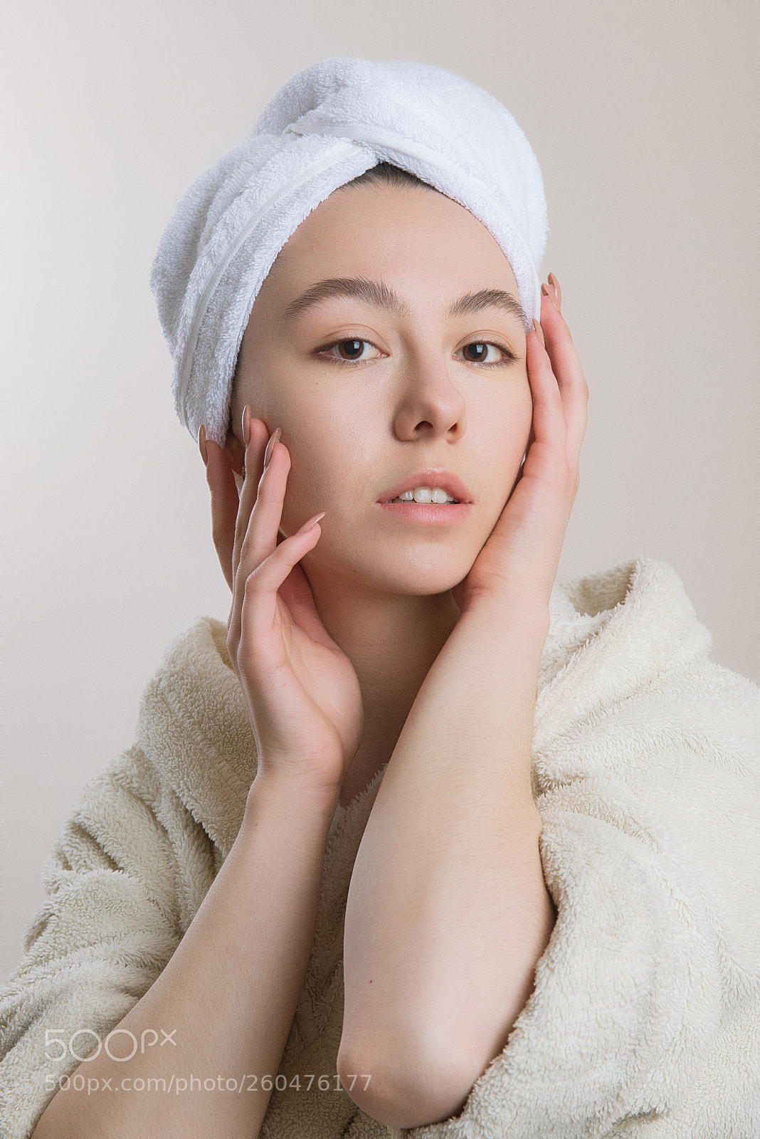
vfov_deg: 28.8
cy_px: 570
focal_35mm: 70
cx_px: 380
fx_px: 2215
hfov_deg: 19.5
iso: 160
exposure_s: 1/160
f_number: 13
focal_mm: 70
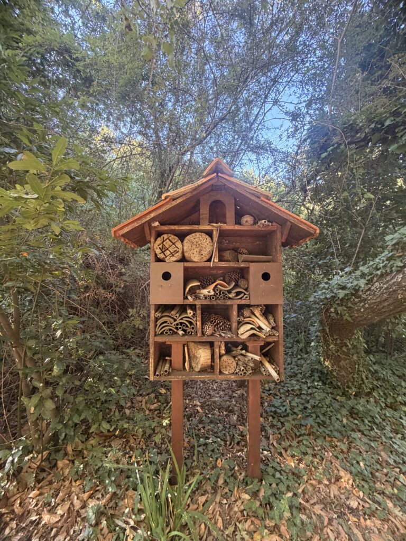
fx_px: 219
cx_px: 203
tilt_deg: -1.2
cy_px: 270
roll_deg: -1.1
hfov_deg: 85.7
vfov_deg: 102.1
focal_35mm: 14
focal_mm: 2.22
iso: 320
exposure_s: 1/82
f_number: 2.2
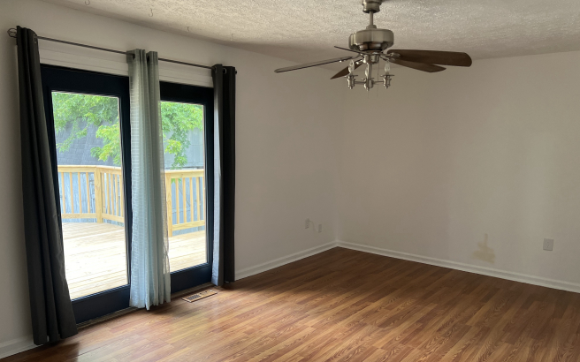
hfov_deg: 66.5
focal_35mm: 28
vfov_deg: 44.4
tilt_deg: -8.3
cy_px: 213
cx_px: 286
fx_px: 443
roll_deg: -1.3
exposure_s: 1/121
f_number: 1.5
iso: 125
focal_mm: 5.7
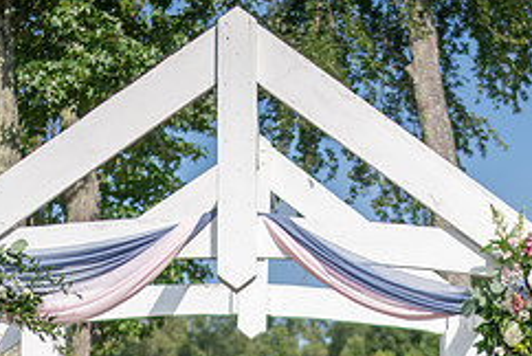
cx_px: 299
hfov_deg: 22.1
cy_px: 415
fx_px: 1361
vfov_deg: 14.5
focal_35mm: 92
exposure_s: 1/8000
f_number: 1.4
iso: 100
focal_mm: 35
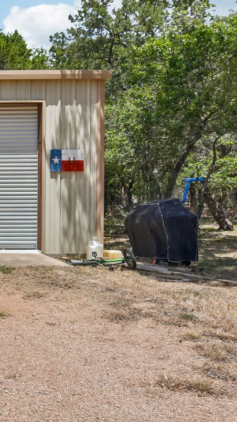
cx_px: -161
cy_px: 190
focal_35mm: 40
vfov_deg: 50.4
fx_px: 447
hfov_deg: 21.9
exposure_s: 1/320
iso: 100
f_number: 8
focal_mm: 15
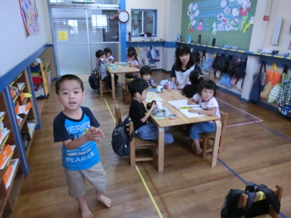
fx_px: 210
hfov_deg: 69.4
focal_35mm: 25
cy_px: 109
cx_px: 146
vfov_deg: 54.9
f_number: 3.5
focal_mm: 4.5
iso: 800
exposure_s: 1/100
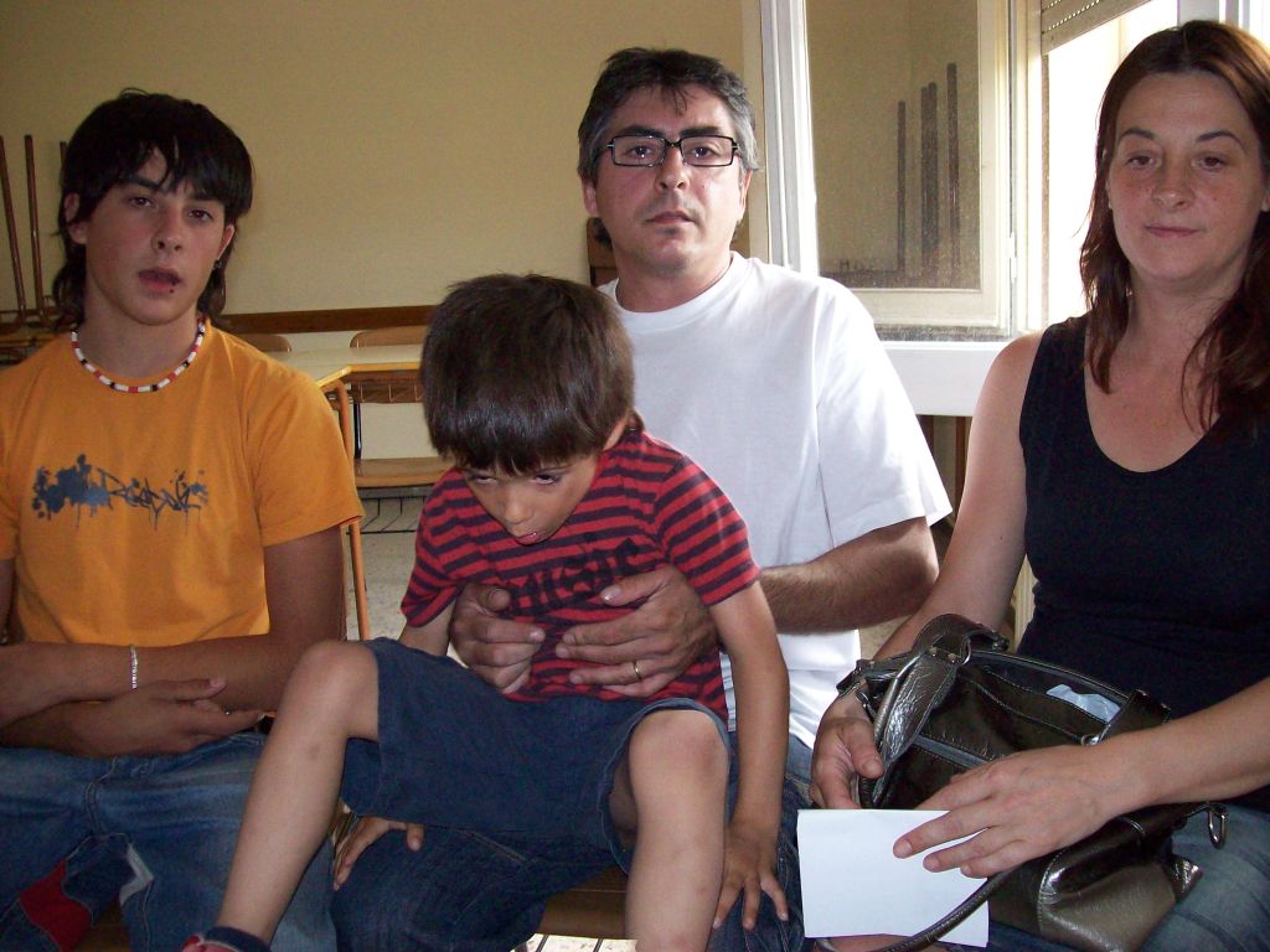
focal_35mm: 36
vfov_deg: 39.7
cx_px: 635
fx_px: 1321
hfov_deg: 51.4
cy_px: 476
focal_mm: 6
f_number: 2.7
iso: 200
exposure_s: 1/64
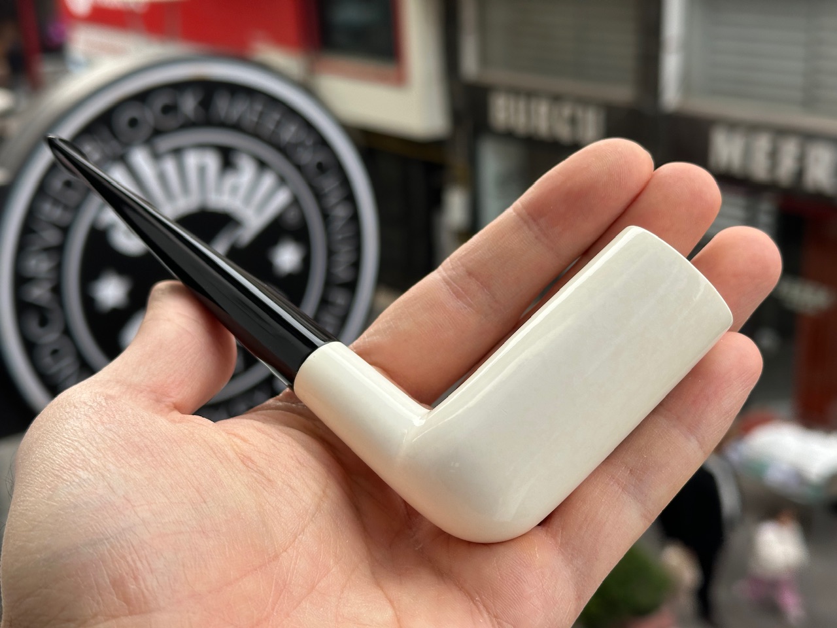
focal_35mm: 48
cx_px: 418
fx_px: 1161
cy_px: 314
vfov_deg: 30.3
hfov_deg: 39.7
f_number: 1.78
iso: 64
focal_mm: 6.86
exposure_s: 1/740
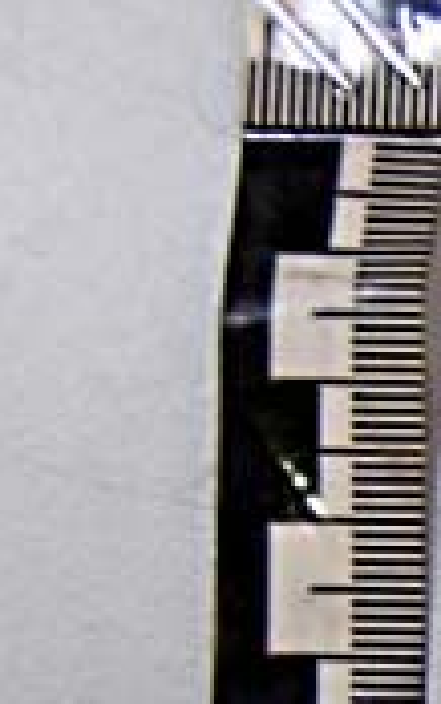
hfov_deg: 5.7
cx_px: 1287
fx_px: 4185
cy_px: 704
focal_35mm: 218
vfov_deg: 9.5
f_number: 5.1
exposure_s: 1/30
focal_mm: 10
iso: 400
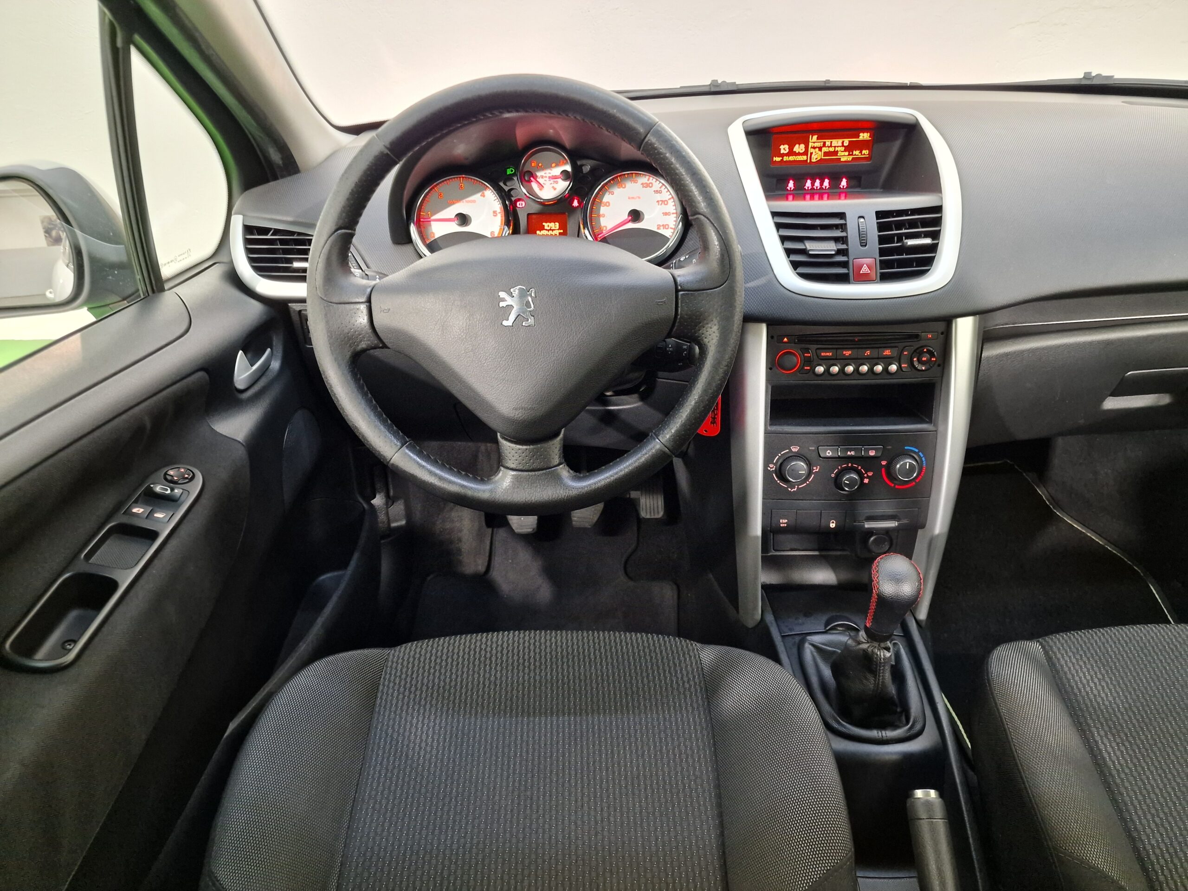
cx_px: 594
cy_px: 446
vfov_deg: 58.9
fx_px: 789
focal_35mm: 23
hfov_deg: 73.9
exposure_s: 1/25
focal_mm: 6.4
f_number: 1.8
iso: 500
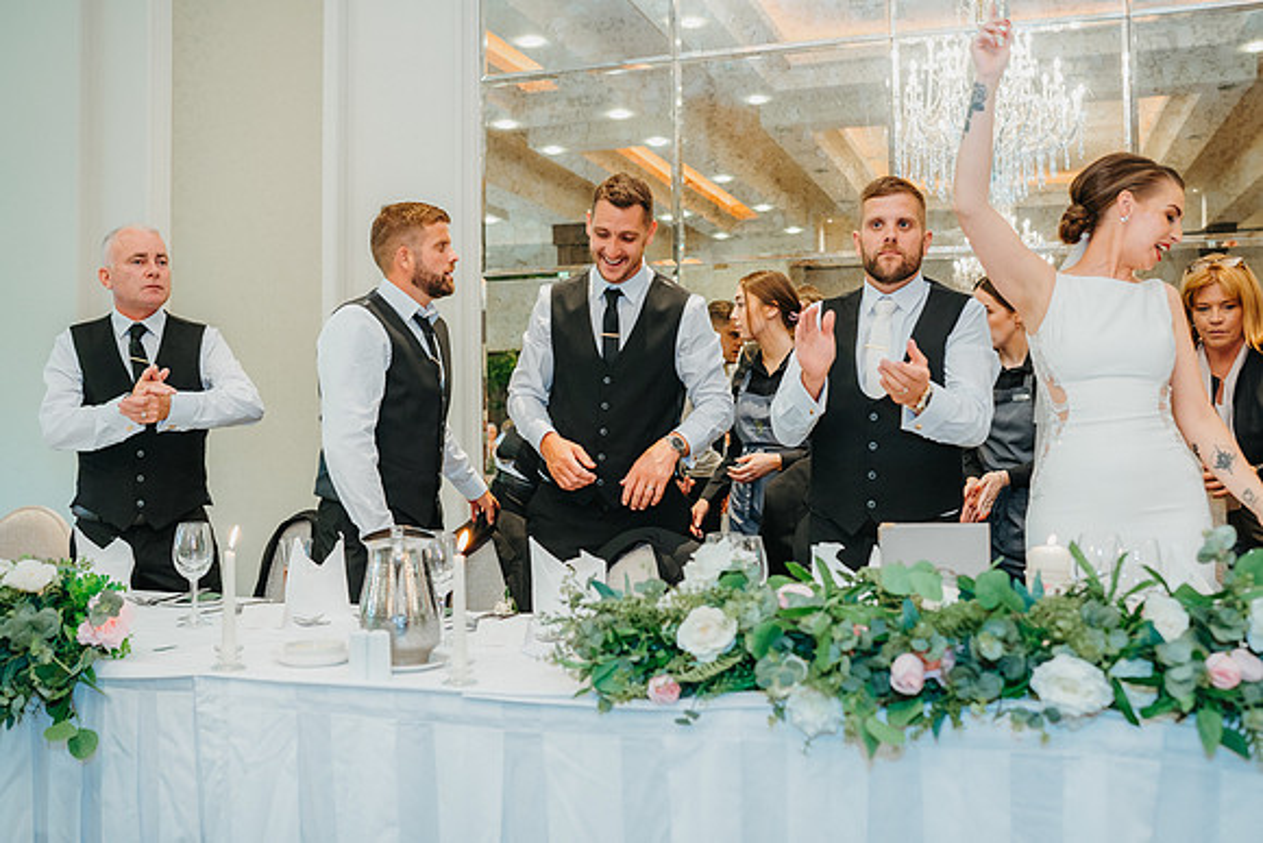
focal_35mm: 35
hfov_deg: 54.4
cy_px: 422
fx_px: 1228
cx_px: 632
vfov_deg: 37.9
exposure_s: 1/125
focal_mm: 35
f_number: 2.8
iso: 1600
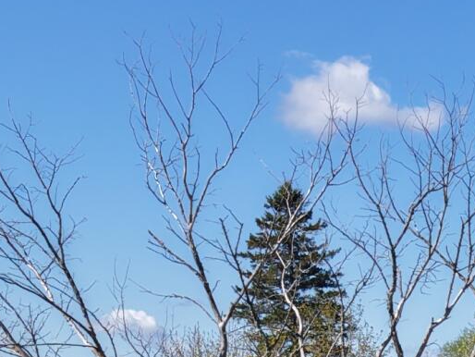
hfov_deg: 12.5
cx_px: 943
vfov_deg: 10.3
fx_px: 1922
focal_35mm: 140
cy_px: 486
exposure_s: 1/3000
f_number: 1.8
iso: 110
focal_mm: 8.67
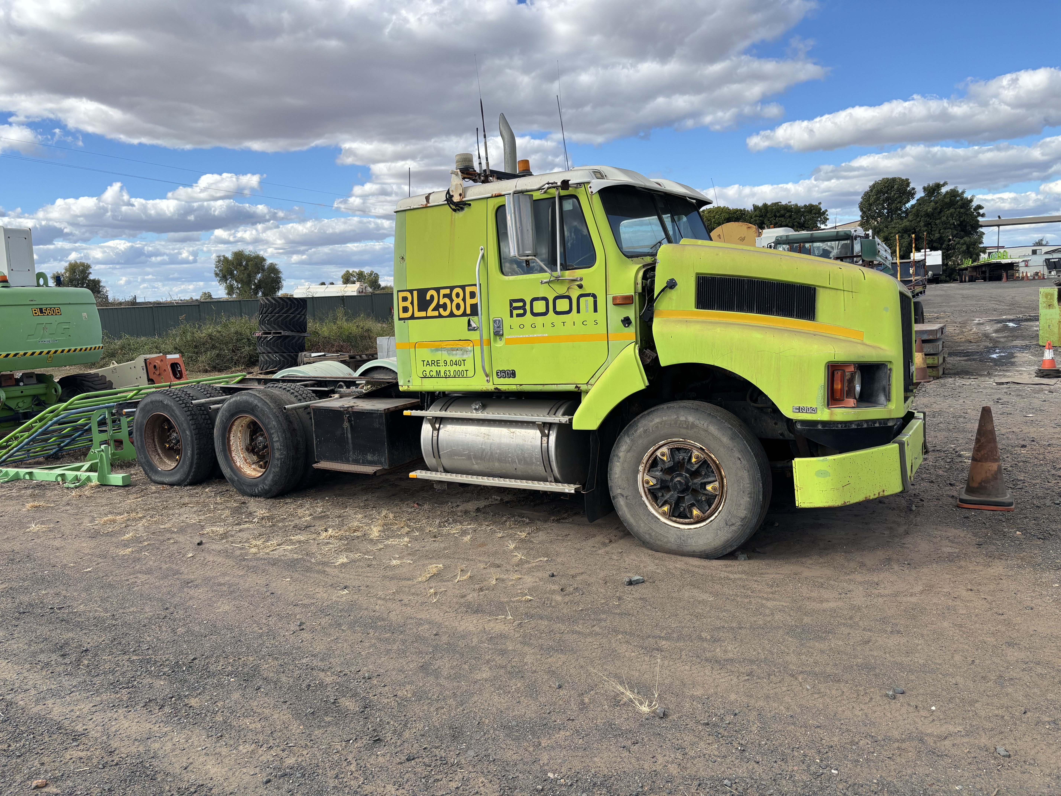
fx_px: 797
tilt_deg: -6.5
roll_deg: +3.5
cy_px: 398
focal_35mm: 26
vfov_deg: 53.1
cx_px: 530
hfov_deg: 67.3
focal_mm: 5.96
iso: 50
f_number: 1.6
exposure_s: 1/2242
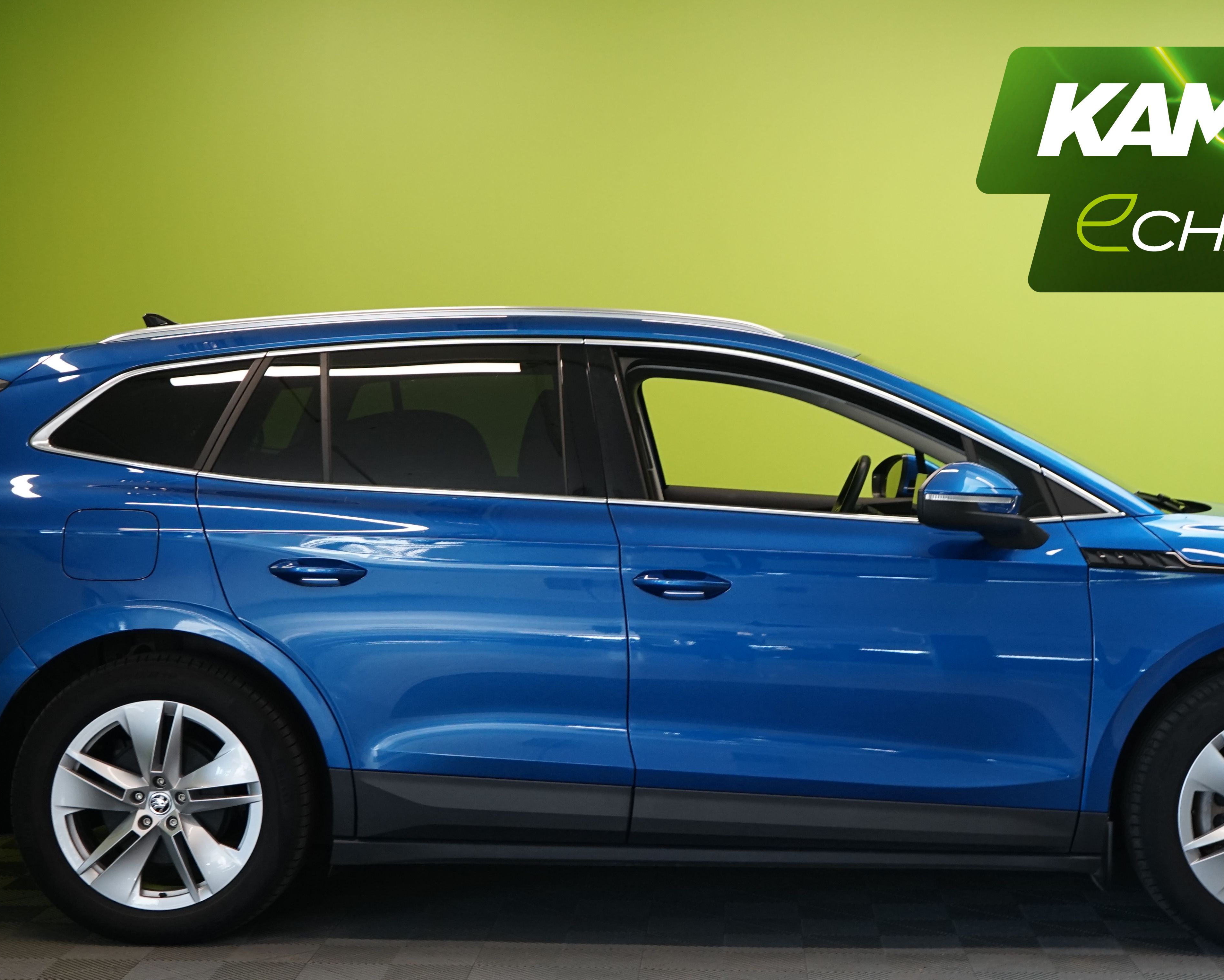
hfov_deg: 30.4
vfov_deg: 24.5
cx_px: 697
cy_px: 619
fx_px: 2246
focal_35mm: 62
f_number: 5.6
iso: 1000
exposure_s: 1/40
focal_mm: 42
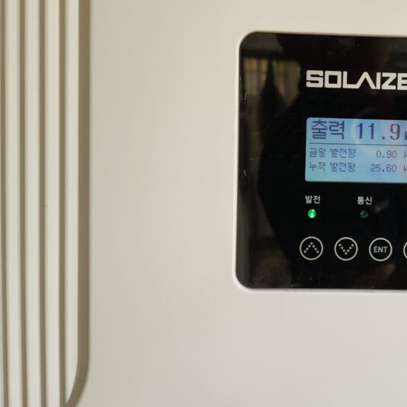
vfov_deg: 42.3
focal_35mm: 39
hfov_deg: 40.4
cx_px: 348
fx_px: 519
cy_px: 139
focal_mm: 5.4
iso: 50
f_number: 1.8
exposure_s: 1/180
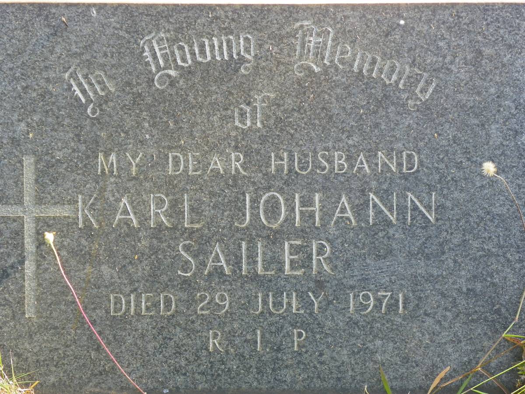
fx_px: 1729
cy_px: 197
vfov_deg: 13.0
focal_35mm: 114
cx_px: 262
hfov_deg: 17.3
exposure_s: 1/50
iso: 80
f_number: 4
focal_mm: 20.2
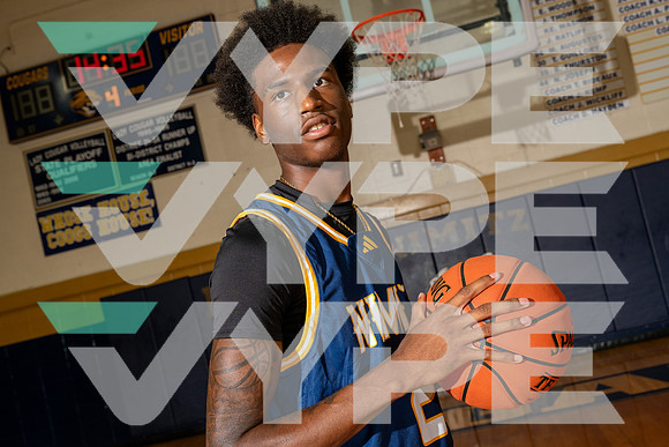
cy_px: 224
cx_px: 334
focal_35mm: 42
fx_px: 781
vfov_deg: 31.9
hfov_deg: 46.4
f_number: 8
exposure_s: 1/250
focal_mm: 42
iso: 800
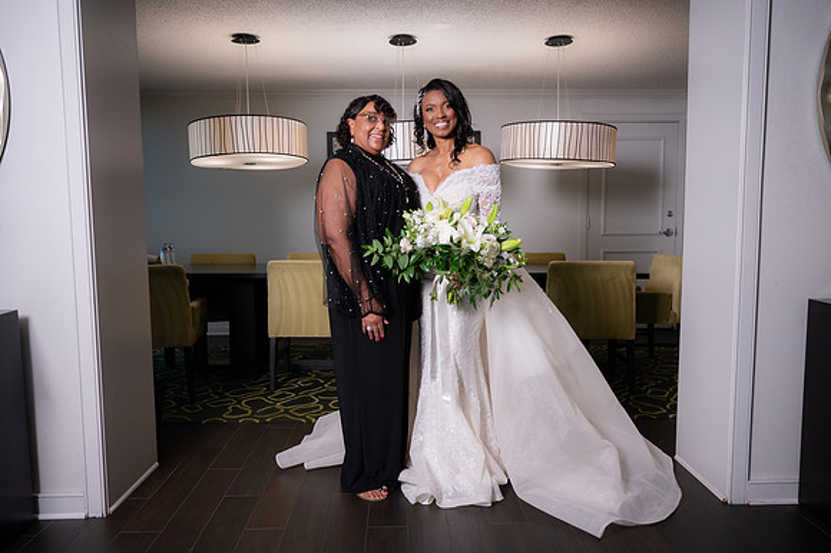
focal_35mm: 29
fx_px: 680
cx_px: 421
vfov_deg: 44.2
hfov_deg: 62.8
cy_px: 293
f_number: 2.8
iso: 640
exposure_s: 1/250
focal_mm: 27
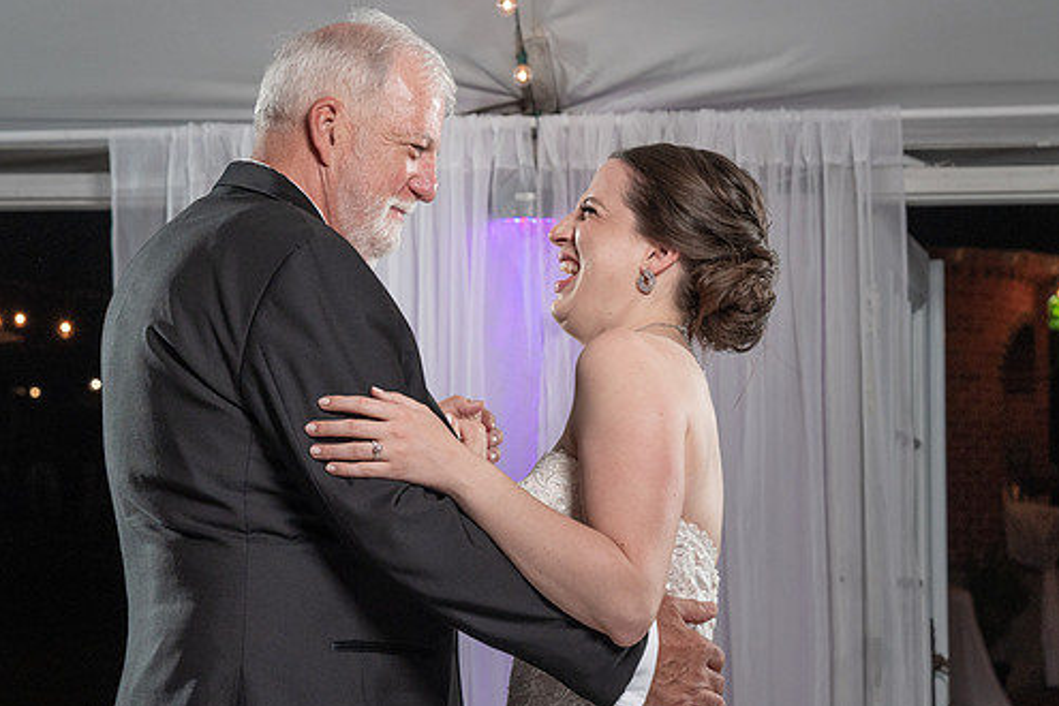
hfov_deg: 20.6
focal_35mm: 99
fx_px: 2912
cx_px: 497
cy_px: 387
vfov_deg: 13.8
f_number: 5.6
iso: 1000
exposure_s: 1/200
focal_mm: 65
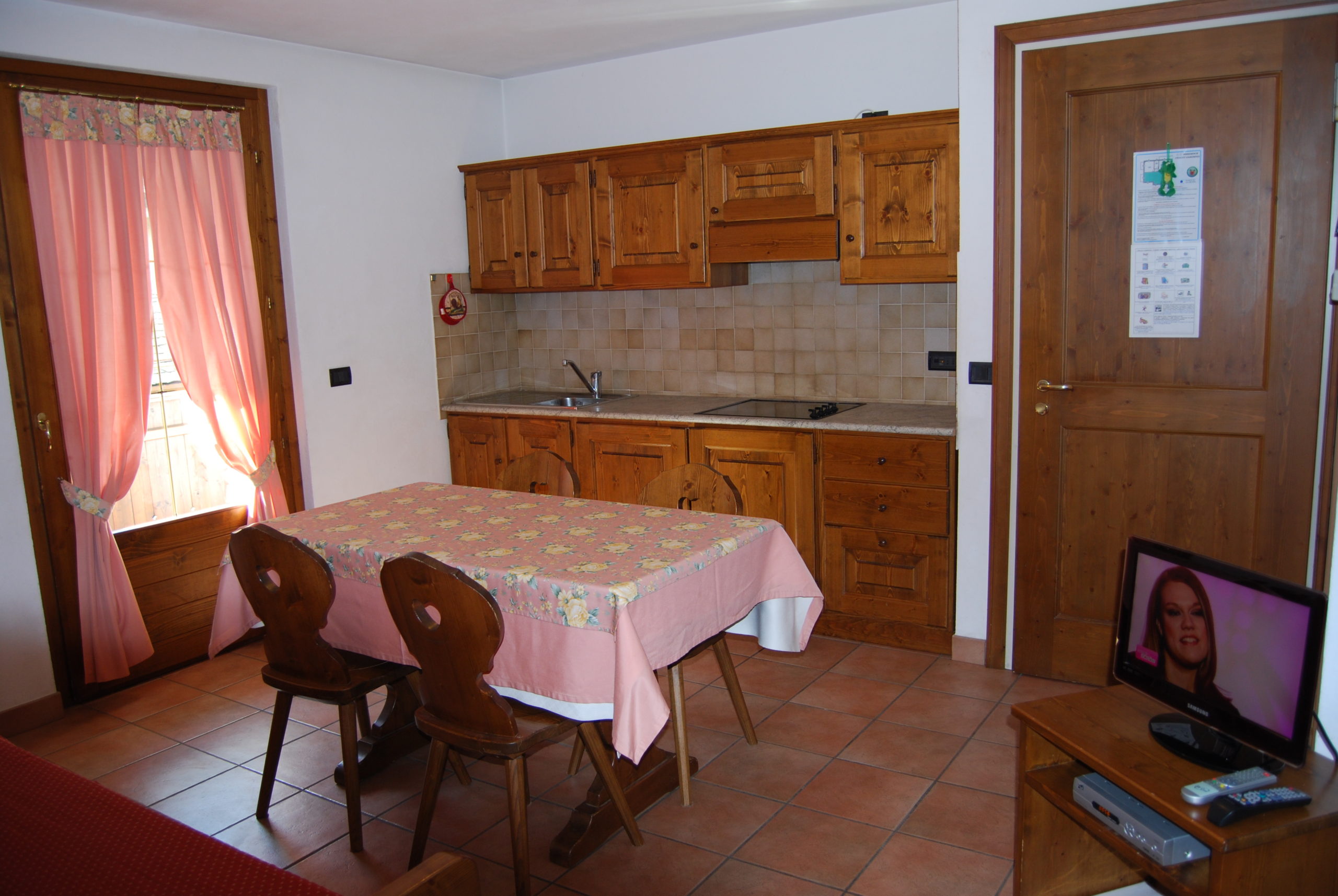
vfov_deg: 48.1
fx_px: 1005
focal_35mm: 27
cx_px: 669
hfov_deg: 67.3
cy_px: 448
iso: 200
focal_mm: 18
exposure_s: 1/60
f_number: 3.5
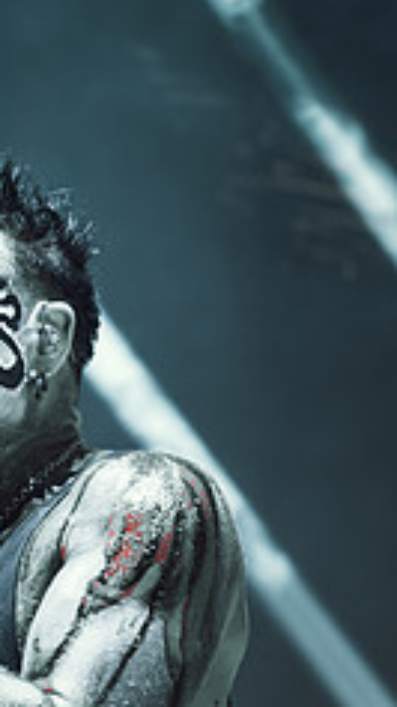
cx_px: 18
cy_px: 668
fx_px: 3918
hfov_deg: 5.8
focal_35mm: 209
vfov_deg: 10.3
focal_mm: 105
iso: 1600
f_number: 4
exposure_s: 1/160
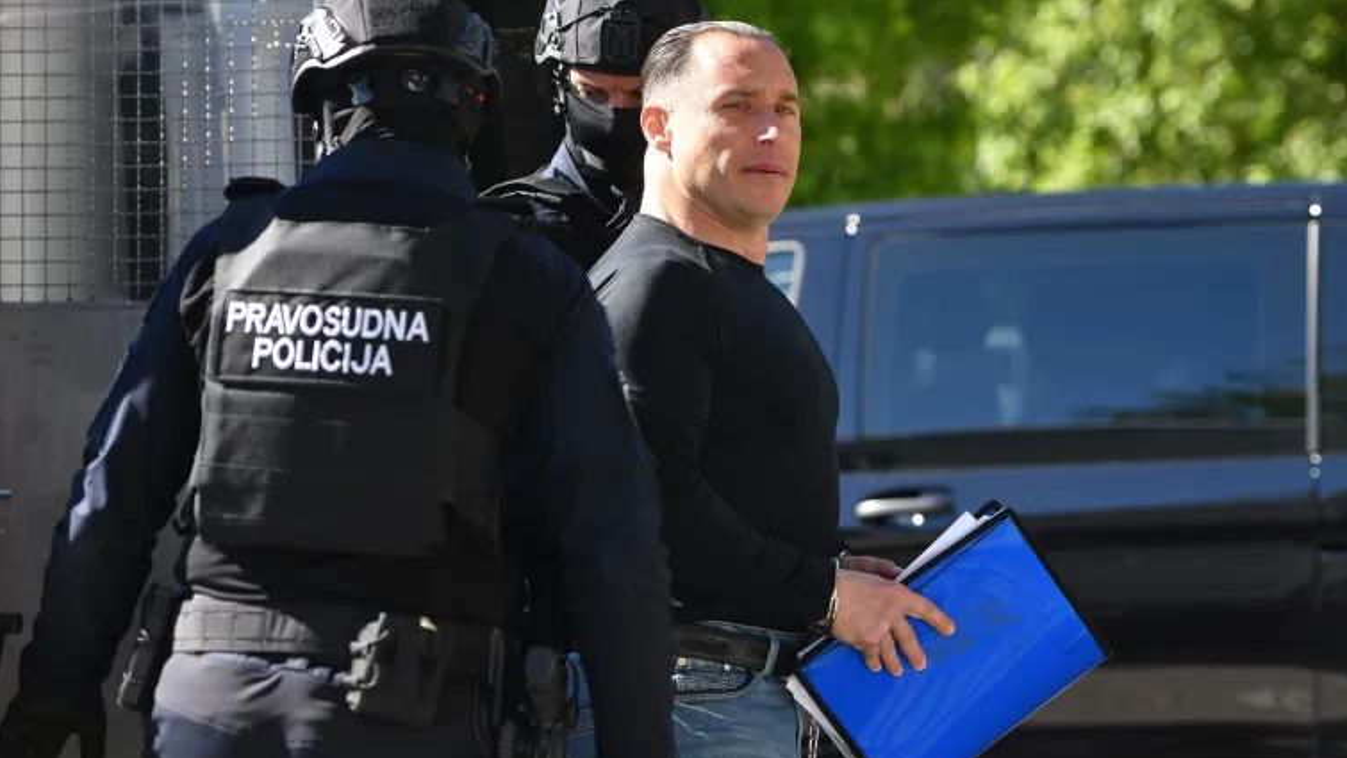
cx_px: 673
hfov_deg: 22.0
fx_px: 3465
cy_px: 336
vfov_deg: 12.5
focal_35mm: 97
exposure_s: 1/1000
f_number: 5
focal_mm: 92
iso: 200
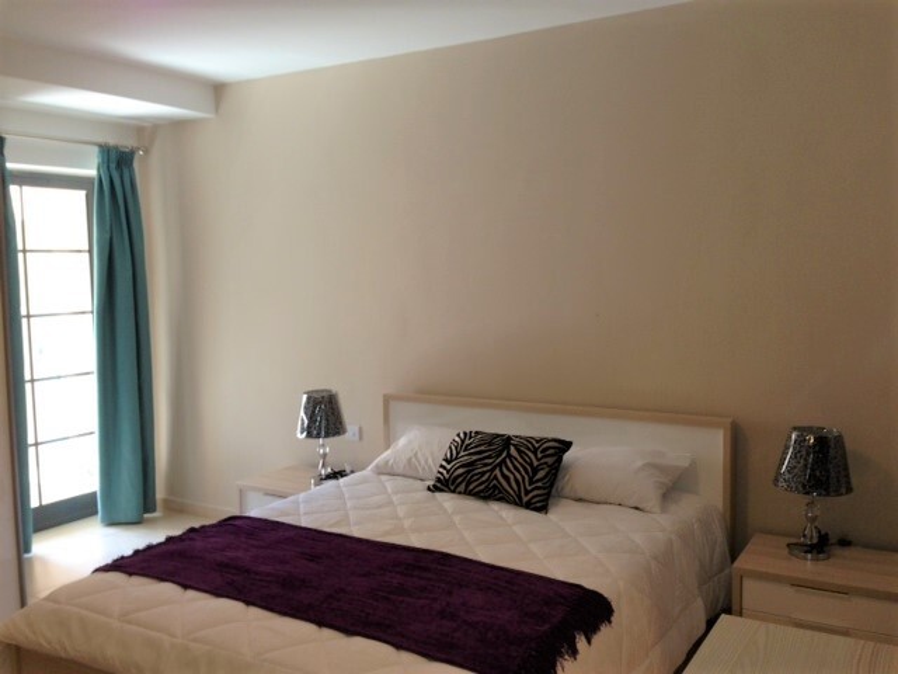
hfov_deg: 55.4
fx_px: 856
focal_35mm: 33
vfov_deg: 42.9
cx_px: 449
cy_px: 337
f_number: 2.4
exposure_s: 1/20
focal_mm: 4.13
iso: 50
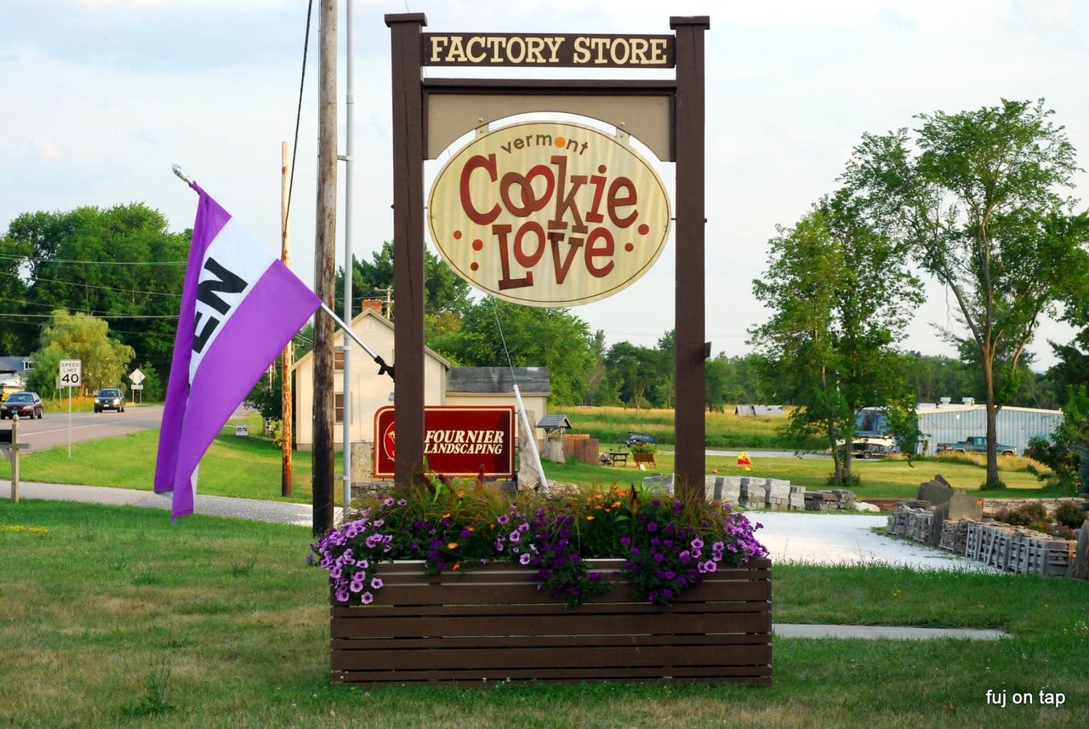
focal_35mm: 75
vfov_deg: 18.2
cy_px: 364
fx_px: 2272
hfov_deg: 27.0
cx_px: 544
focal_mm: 50
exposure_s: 1/320
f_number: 9
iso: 1000
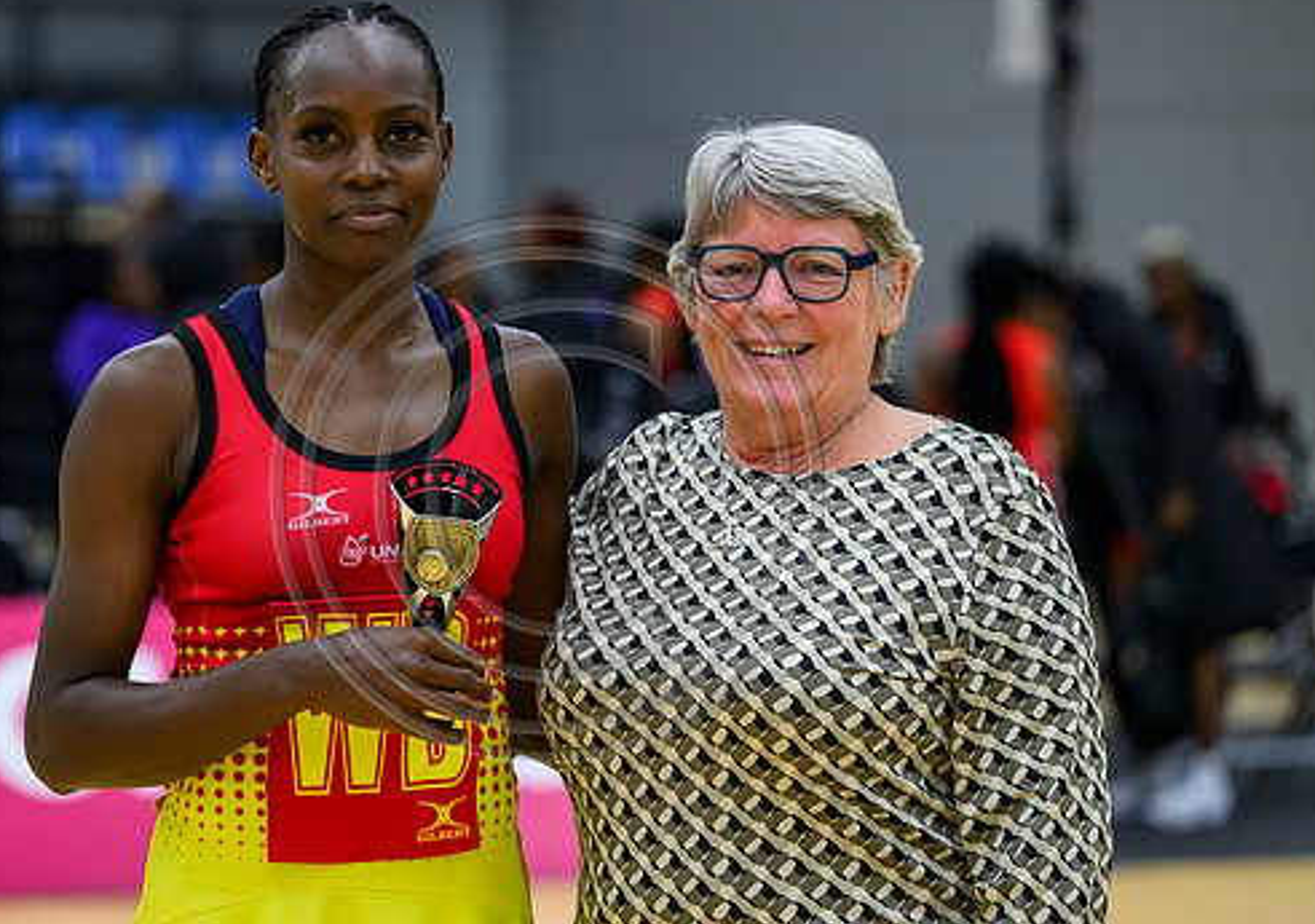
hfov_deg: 13.2
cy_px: 486
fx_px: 5683
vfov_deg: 9.3
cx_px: 504
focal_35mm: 153
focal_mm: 125
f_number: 3.2
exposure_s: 1/1000
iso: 4000
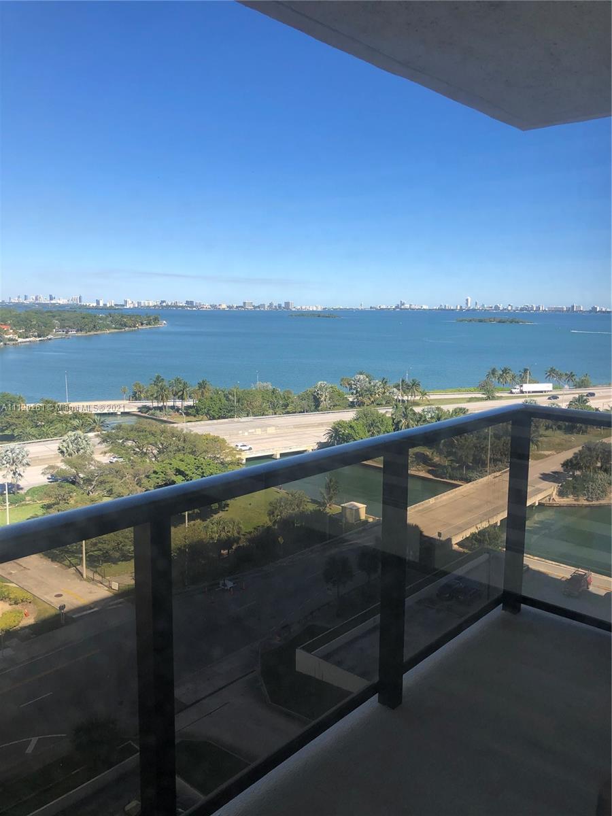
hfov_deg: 49.7
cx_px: 306
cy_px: 408
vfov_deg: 63.4
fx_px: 660
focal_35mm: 28
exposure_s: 1/1517
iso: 20
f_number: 1.8
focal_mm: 3.99
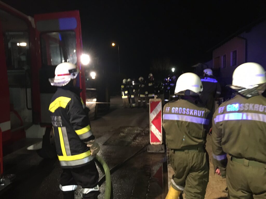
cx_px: 133
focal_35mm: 29
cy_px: 100
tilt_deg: -3.7
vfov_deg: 48.2
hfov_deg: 61.7
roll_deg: +1.0
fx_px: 223
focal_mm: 4.15
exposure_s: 1/17
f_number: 2.2
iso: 200
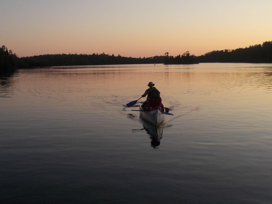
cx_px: 148
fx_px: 338
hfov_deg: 43.8
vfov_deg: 33.6
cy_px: 97
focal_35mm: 43
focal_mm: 4.1
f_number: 3.3
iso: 80
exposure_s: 1/320
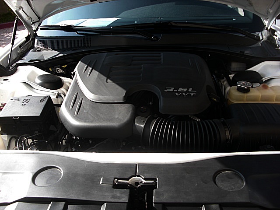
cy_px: 105
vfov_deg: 39.7
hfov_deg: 51.4
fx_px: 291
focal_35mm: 36
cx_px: 140
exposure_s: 1/250
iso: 50
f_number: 2.8
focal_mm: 6.3
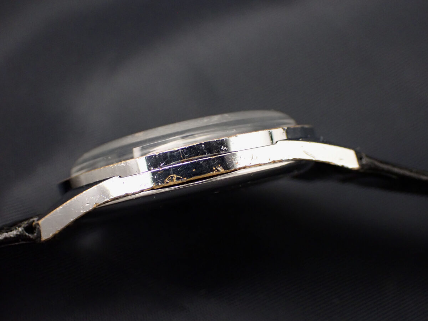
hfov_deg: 33.2
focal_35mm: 58
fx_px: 717
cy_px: 160
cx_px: 214
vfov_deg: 25.2
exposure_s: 1/60
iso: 800
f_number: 3.5
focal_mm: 10.35
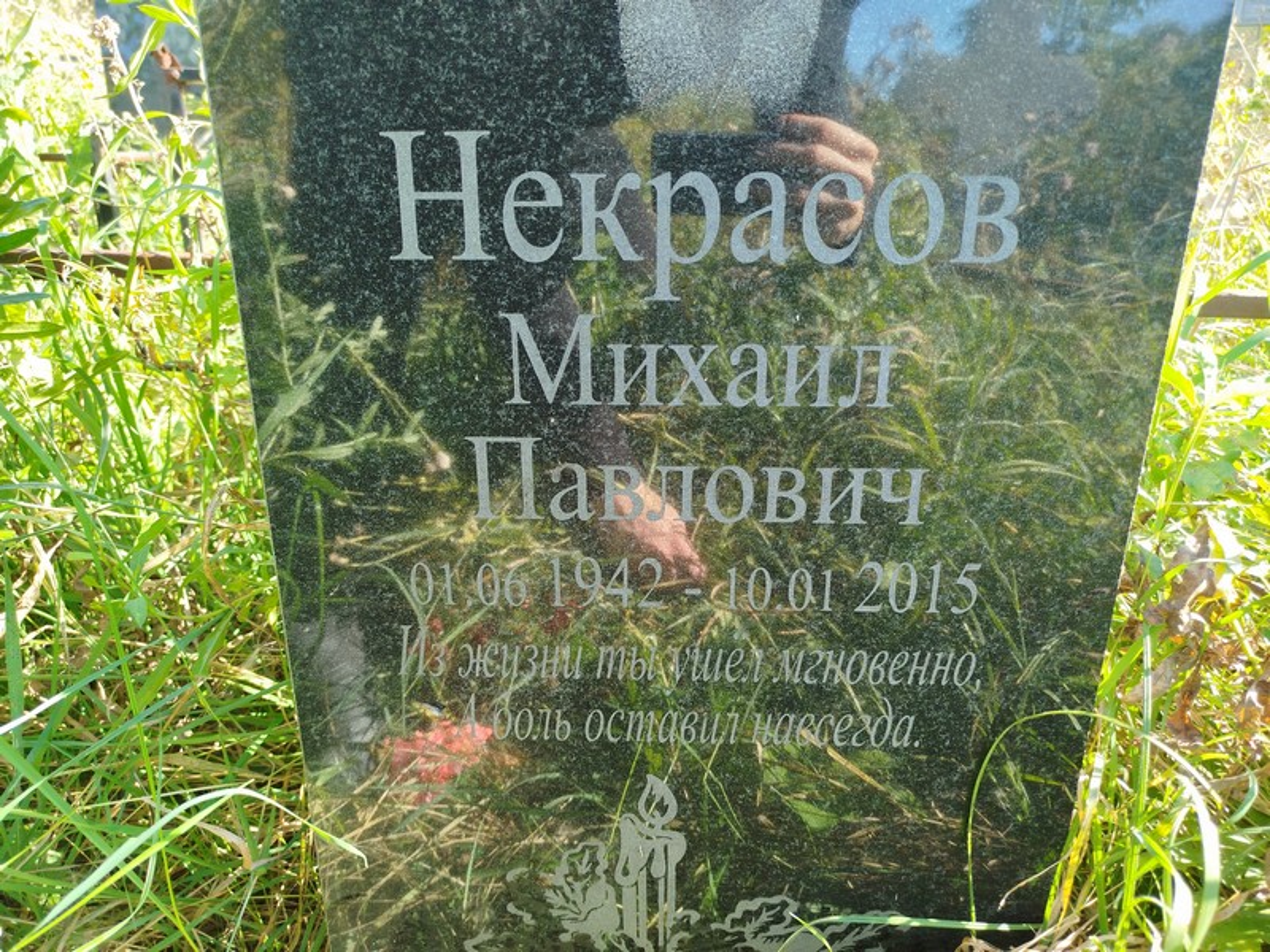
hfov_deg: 71.6
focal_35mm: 24
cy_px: 476
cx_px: 635
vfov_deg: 56.8
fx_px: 881
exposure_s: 1/100
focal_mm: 5.31
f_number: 1.7
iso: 50
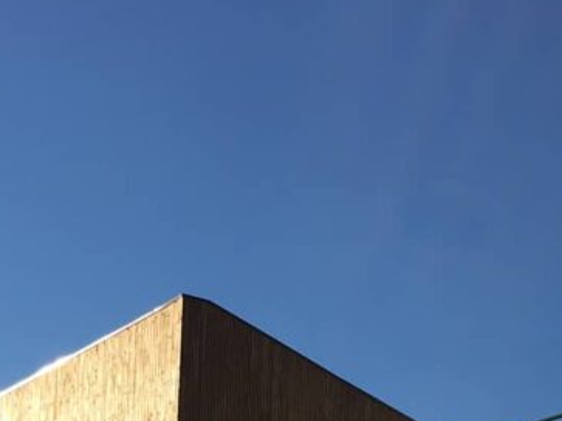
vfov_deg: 12.4
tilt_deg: +4.6
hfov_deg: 18.0
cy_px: 754
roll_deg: -2.8
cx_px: 250
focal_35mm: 109
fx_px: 1769
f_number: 2.2
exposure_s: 1/2198
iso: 25
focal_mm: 4.15
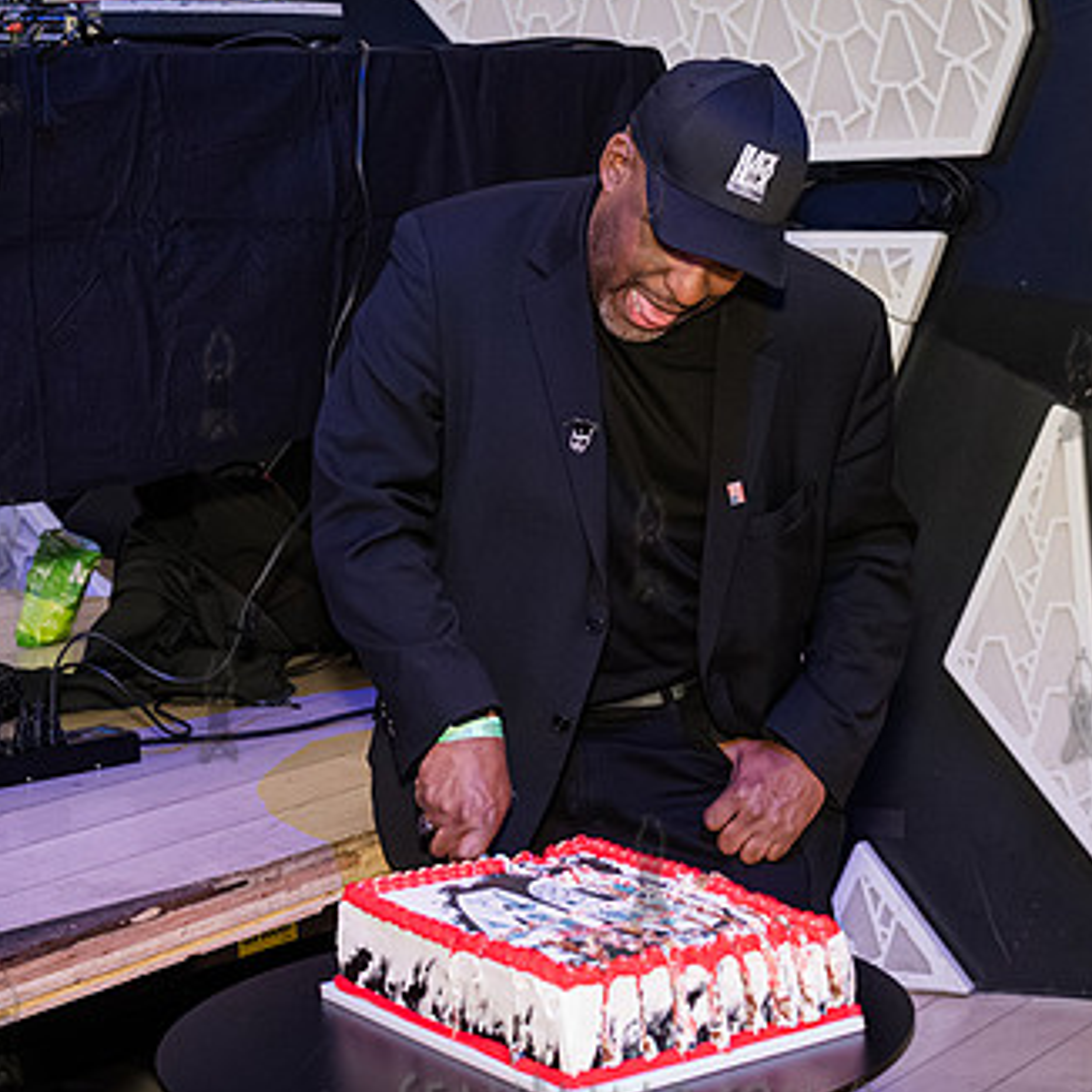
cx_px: 646
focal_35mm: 71
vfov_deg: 24.3
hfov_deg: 24.3
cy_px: 543
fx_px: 2534
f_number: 3.5
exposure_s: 1/400
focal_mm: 47
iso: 10000
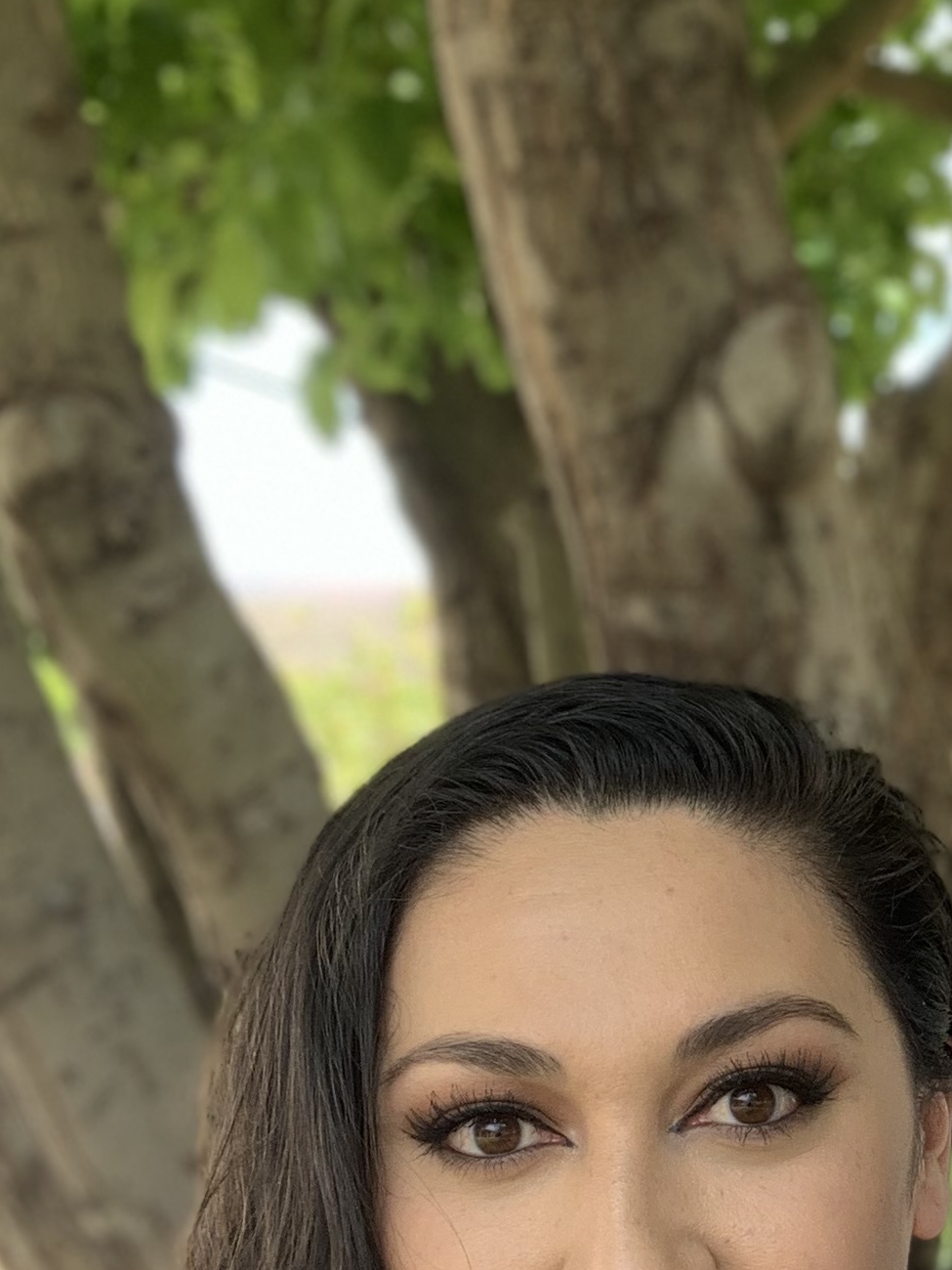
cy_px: 1001
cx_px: 1117
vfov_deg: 25.3
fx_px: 2787
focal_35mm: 76
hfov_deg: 18.5
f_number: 2.2
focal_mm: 2.87
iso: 20
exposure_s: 1/122
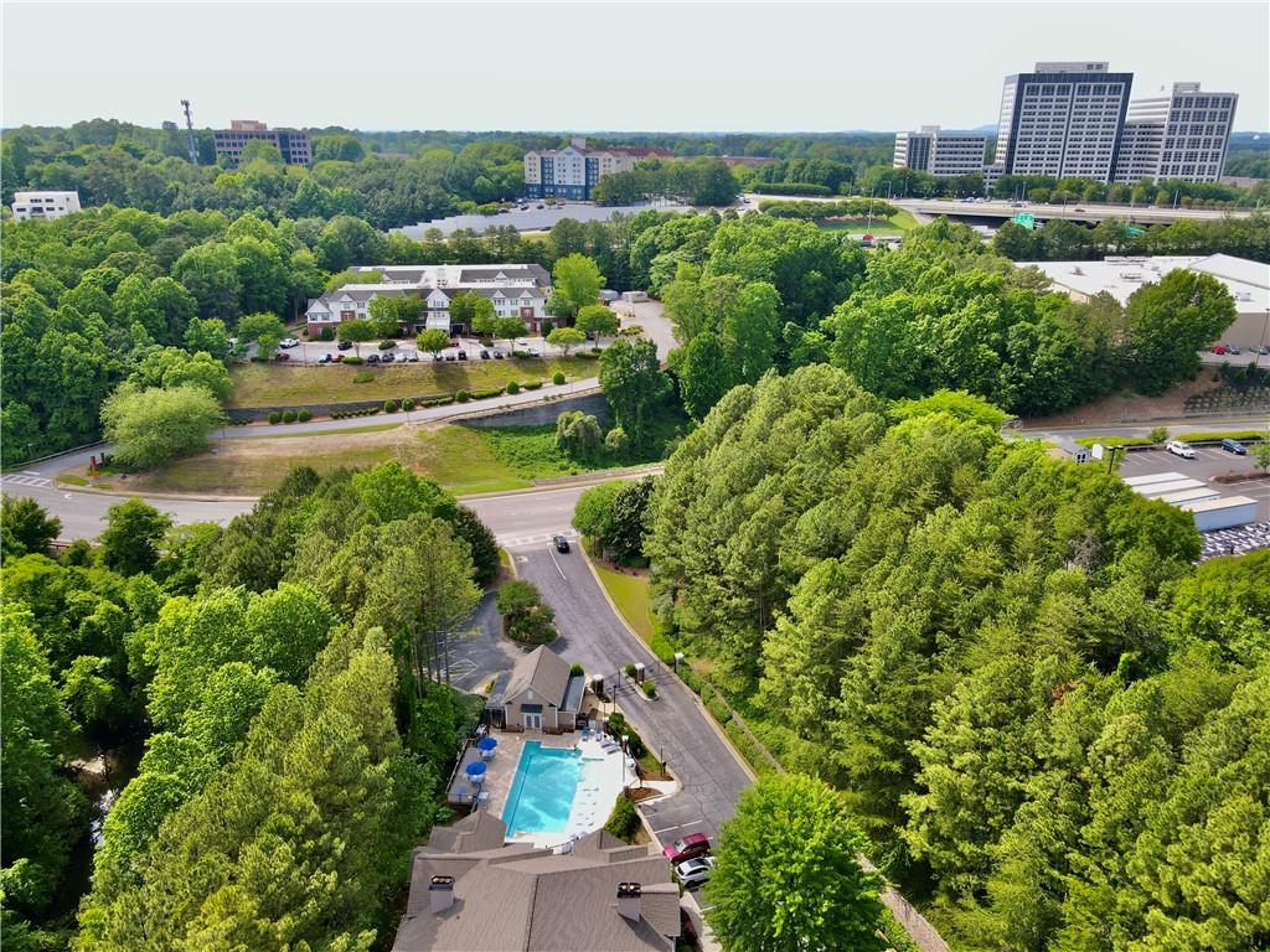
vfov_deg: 56.8
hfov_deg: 71.6
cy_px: 476
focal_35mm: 24
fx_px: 881
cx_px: 635
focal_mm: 4.5
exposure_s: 1/240
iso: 100
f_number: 2.8
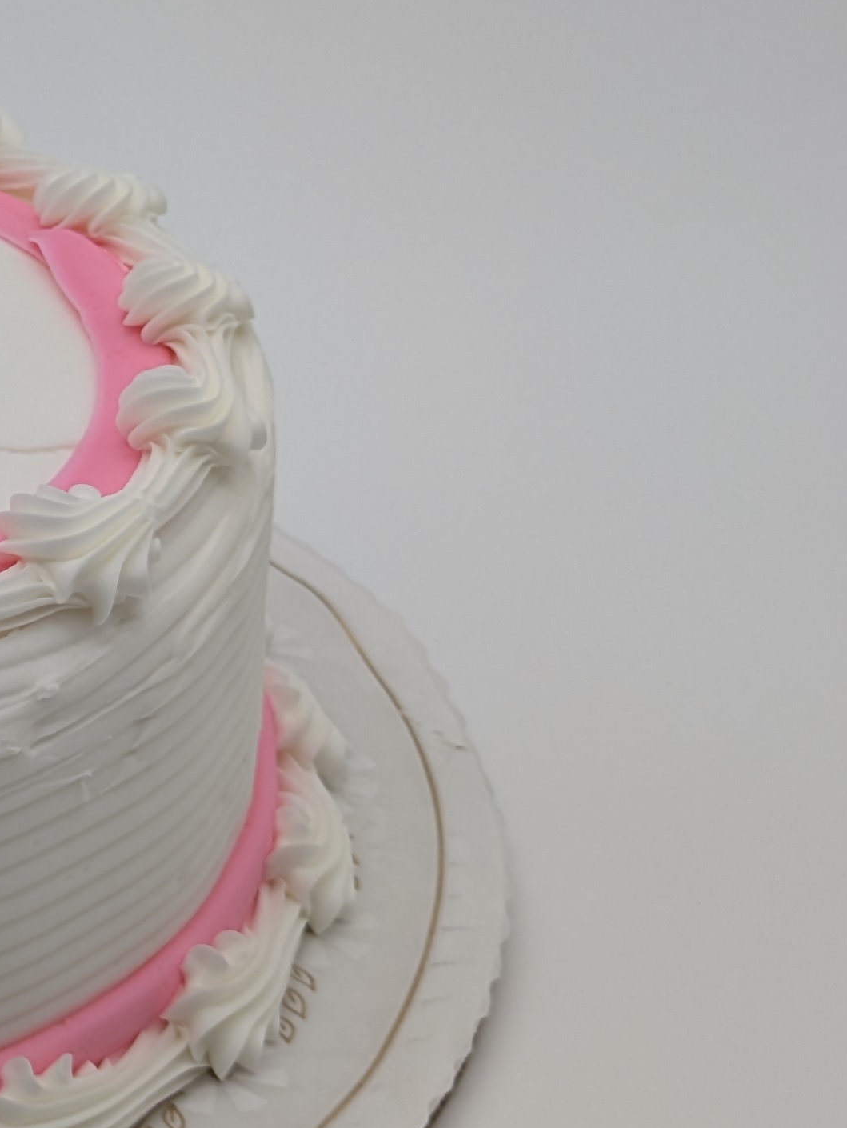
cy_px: 446
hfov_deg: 16.5
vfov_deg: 23.8
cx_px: -398
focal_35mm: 82
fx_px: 2673
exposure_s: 1/790
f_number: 1.89
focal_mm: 5.43
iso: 59
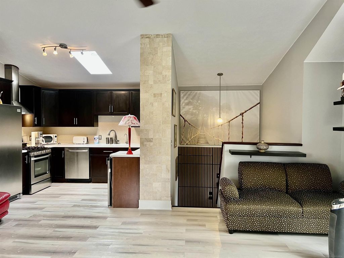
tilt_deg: -1.4
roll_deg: -0.8
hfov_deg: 67.3
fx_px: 258
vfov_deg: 53.1
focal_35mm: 26
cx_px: 172
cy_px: 129
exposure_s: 1/60
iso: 80
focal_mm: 5.7
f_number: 1.5
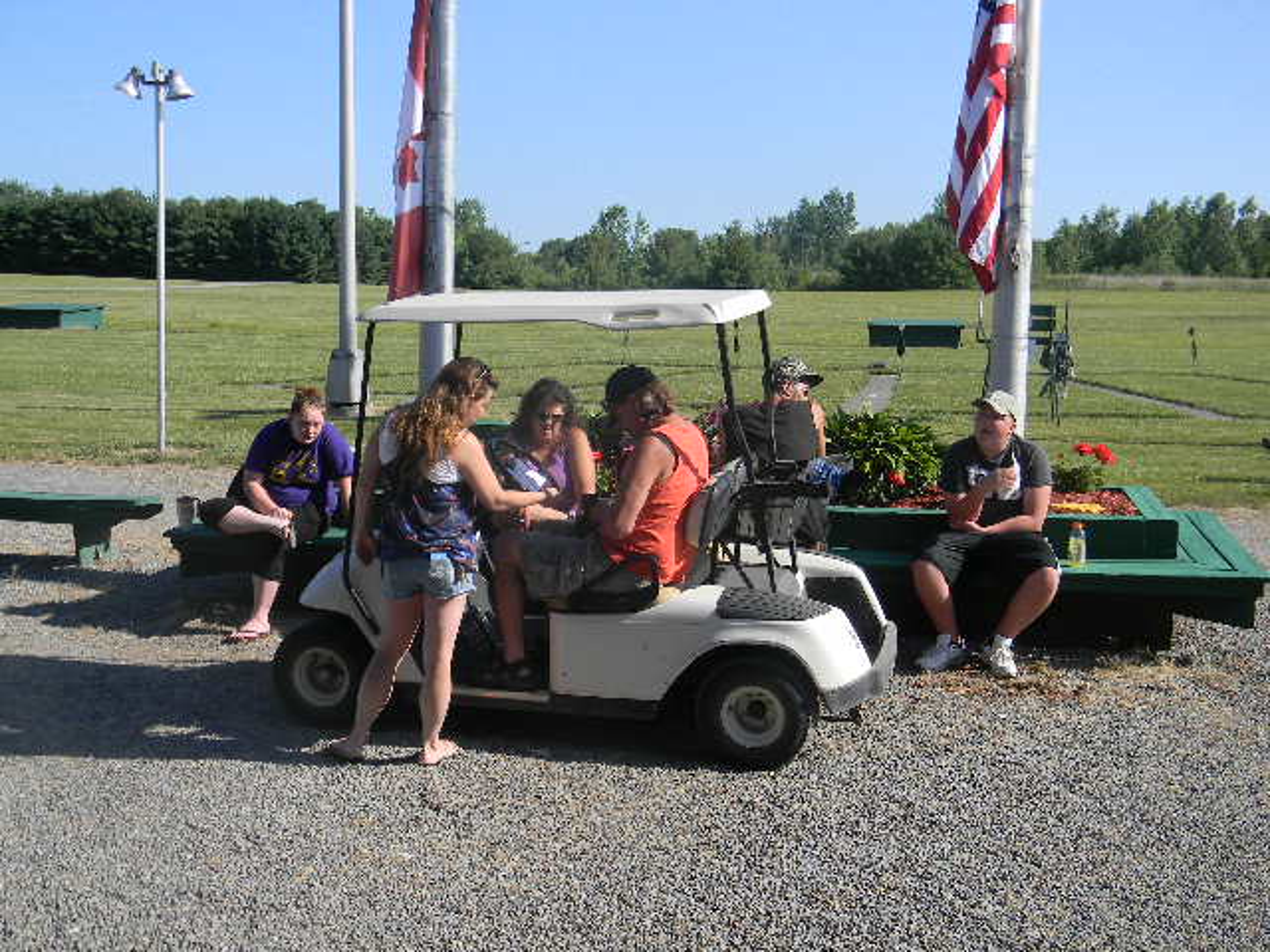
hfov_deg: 45.8
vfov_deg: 35.1
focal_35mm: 41
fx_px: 1504
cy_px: 476
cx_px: 635
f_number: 3.8
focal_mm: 7.3
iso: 80
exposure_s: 1/629
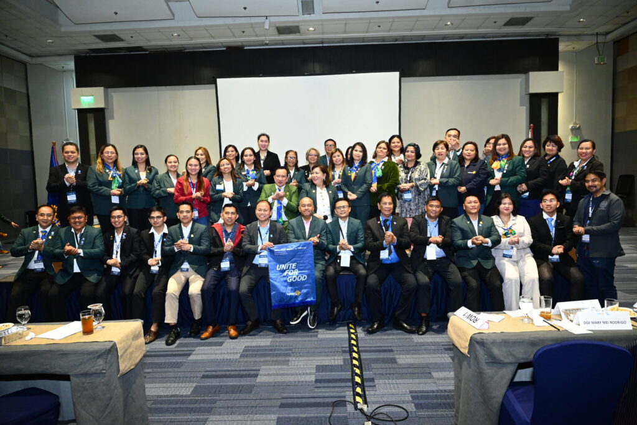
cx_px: 318
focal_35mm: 24
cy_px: 212
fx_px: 425
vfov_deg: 53.2
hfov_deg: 73.7
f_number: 4
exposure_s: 1/100
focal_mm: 24
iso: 3200
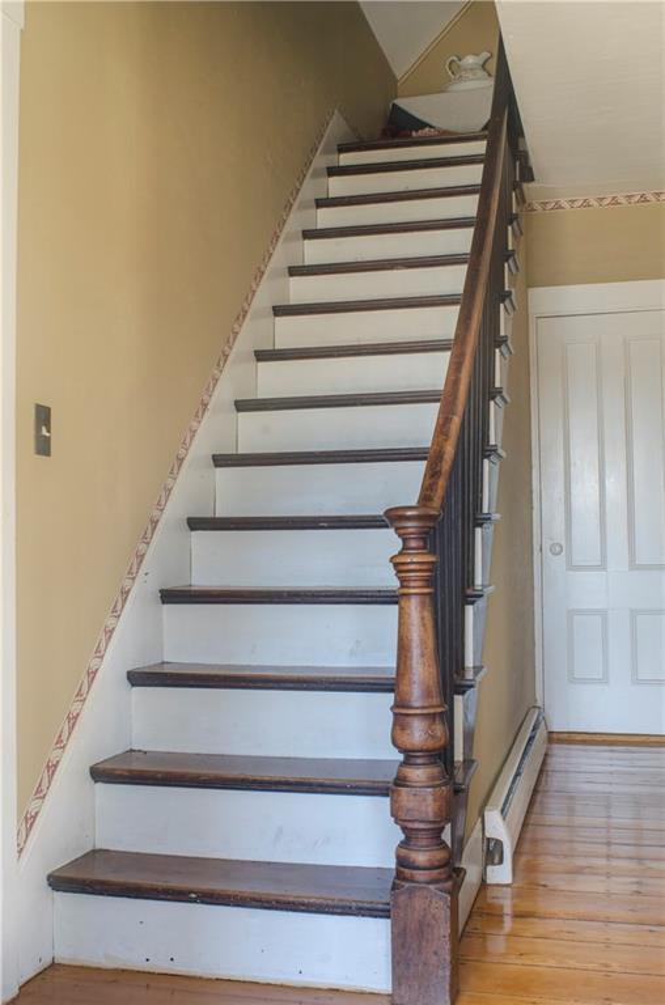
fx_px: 1003
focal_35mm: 36
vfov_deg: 53.2
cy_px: 502
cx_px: 332
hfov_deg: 36.7
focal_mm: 24
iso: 200
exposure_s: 1/4
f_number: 13
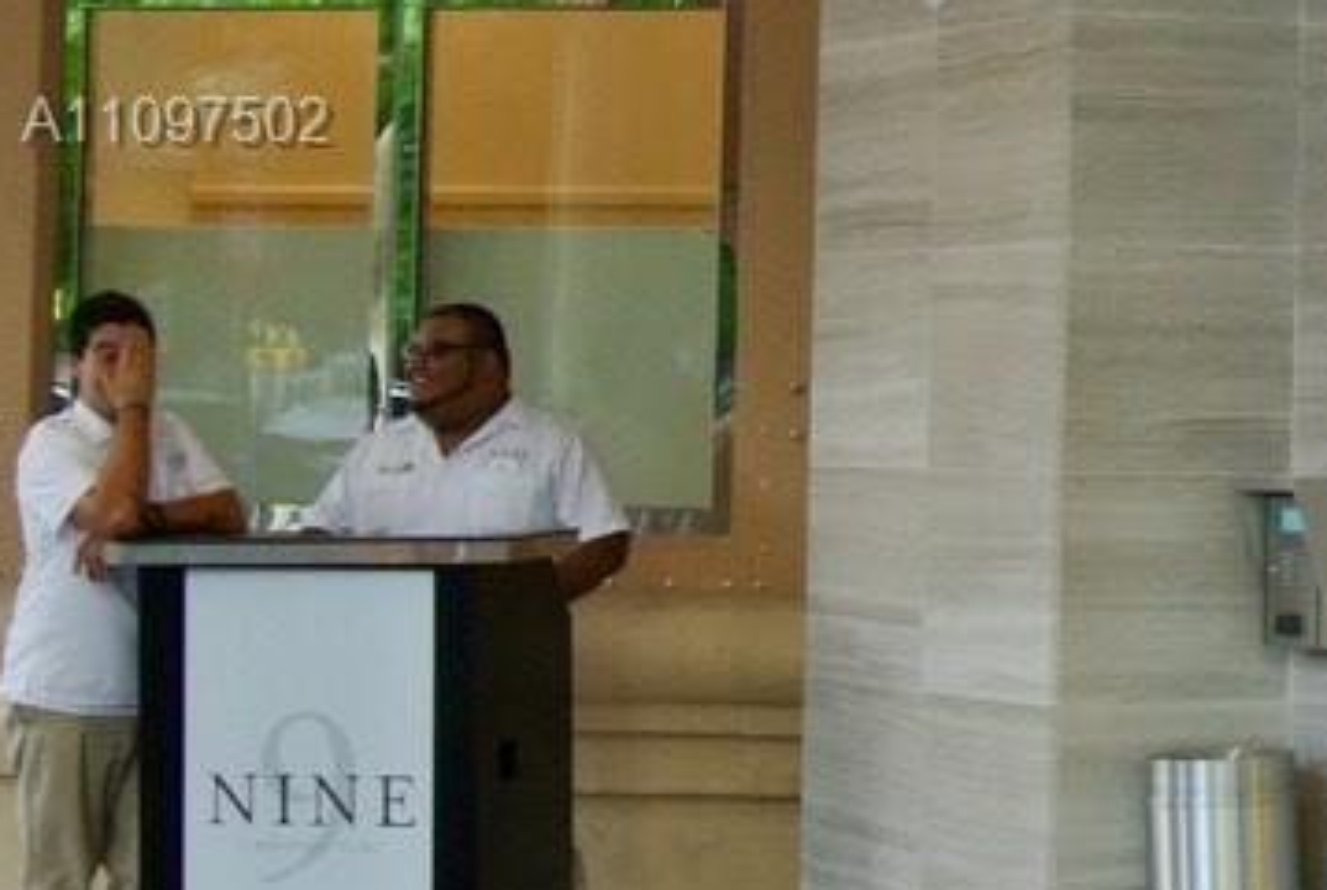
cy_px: 128
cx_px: 2213
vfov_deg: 9.6
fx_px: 5280
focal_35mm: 143
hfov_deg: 13.2
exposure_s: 1/60
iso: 280
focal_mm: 15.1
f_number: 4.2
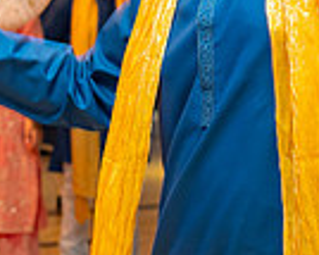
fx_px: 1160
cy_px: 109
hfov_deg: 15.6
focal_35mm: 123
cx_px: 122
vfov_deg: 12.5
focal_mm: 29
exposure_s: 1/100
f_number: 2.8
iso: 1000
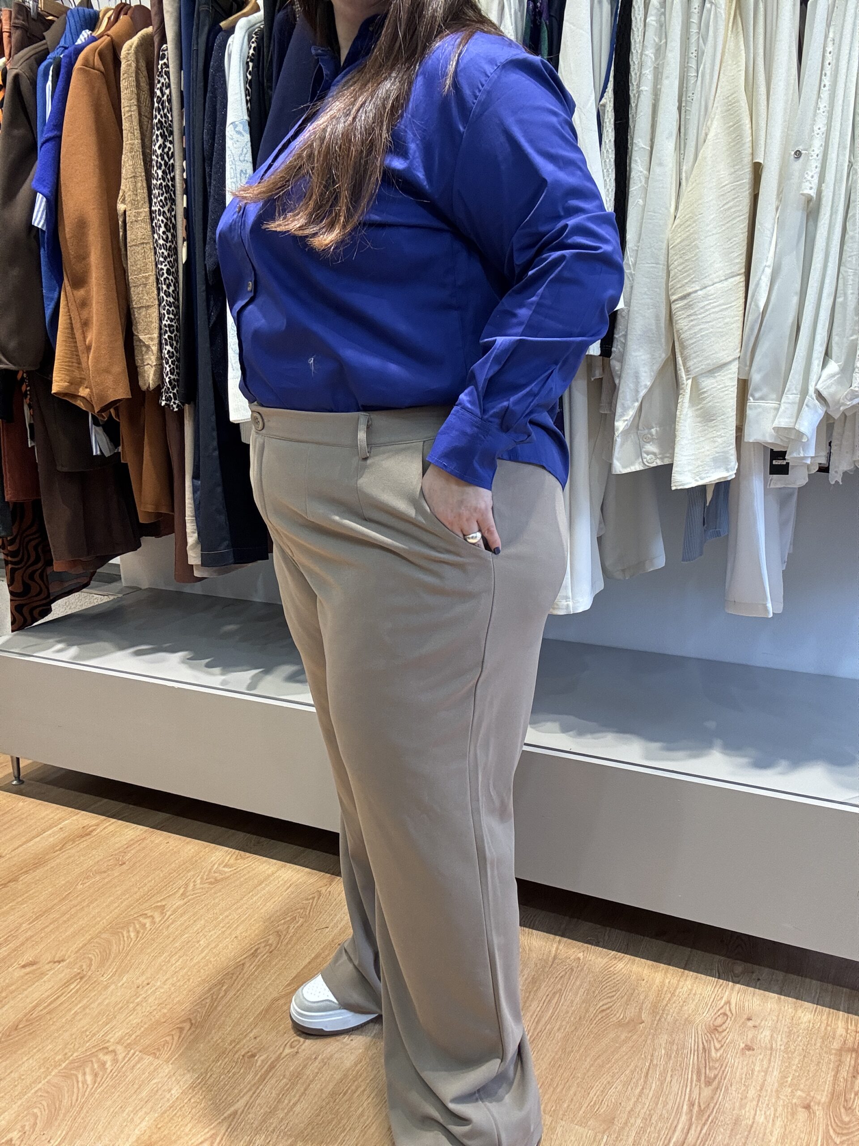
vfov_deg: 60.0
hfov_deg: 46.8
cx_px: 430
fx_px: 993
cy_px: 573
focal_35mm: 30
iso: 100
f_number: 1.9
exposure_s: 1/50
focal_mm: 2.69
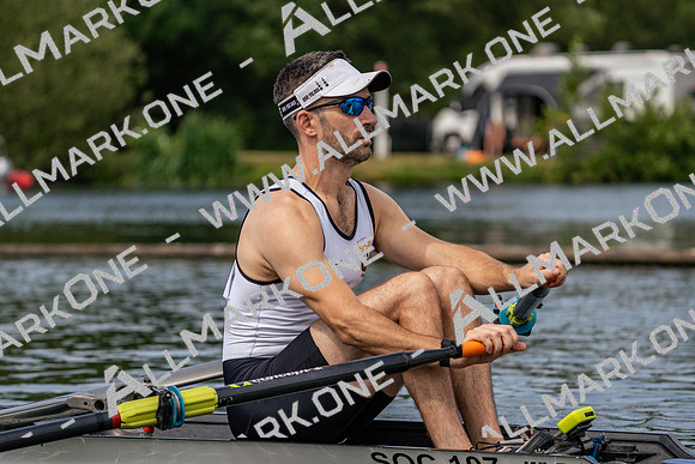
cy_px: 232
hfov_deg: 10.3
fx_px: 3862
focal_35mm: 200
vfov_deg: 6.9
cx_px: 348
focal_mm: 200
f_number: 5.6
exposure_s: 1/1600
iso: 320
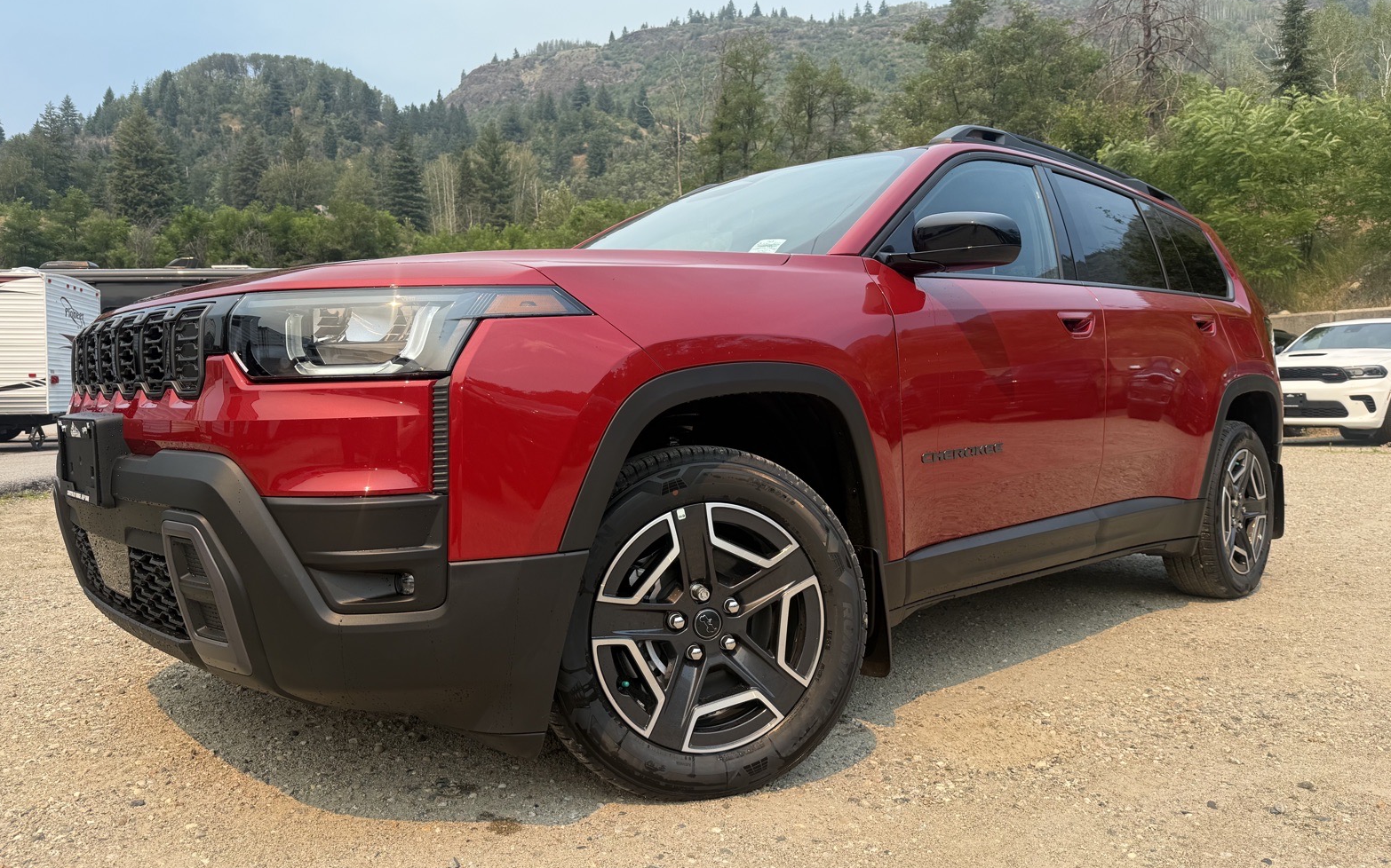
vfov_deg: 47.6
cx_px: 691
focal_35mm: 26
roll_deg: +0.3
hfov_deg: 70.4
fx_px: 985
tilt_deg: -0.6
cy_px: 423
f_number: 1.78
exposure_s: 1/1901
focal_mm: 6.76
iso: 80
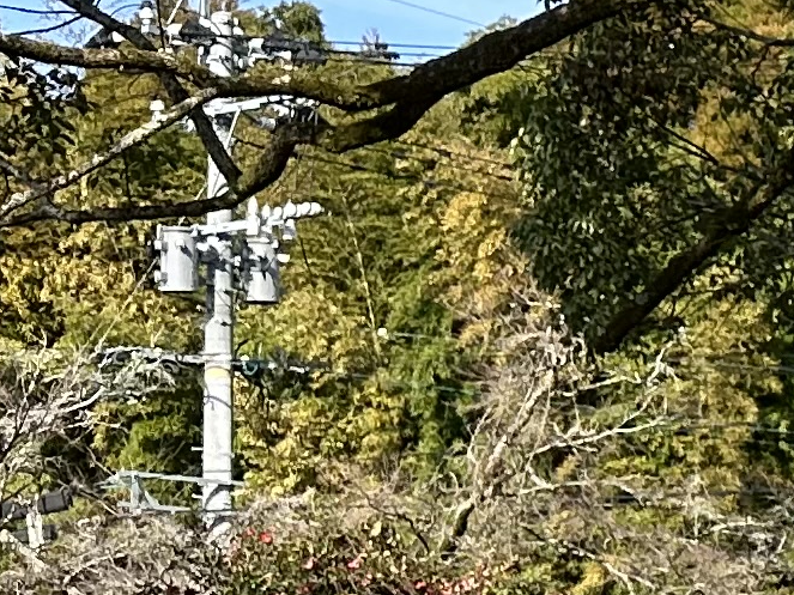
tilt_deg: +4.9
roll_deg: +2.1
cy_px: 496
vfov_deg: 10.1
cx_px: 2283
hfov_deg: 10.3
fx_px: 3348
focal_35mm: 146
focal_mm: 6.86
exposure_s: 1/2660
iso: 80
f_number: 1.78
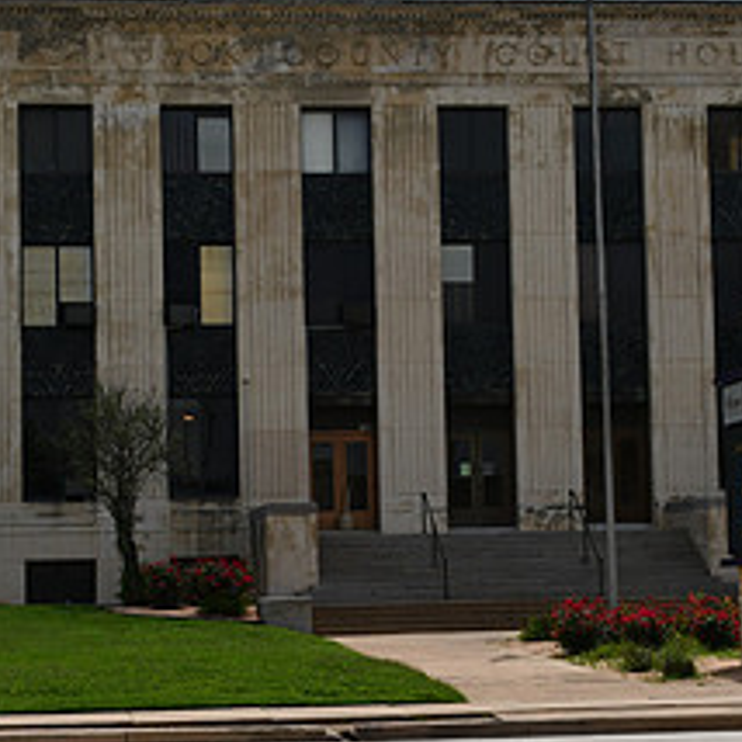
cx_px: 461
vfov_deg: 14.5
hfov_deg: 14.5
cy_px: 286
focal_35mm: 120
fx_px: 2910
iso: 100
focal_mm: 35
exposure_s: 1/400
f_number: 10
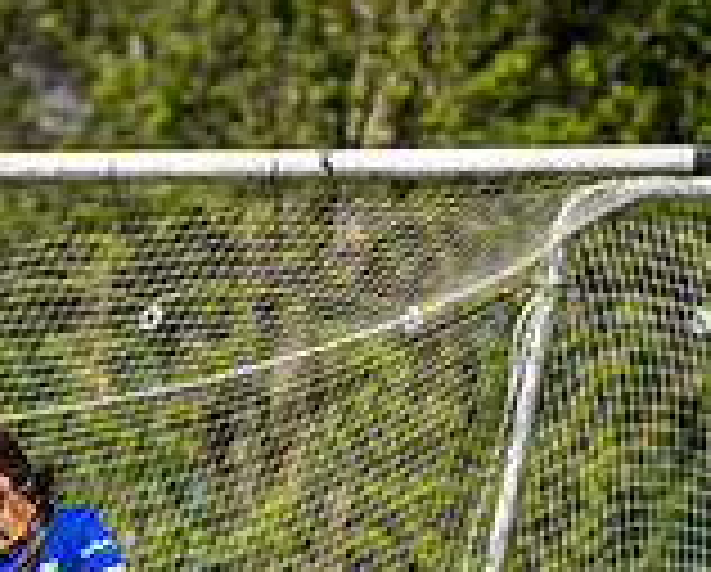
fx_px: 33921
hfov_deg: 1.2
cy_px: 1116
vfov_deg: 1.0
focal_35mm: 1609
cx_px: -409
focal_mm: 300
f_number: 2.8
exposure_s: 1/6400
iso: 180
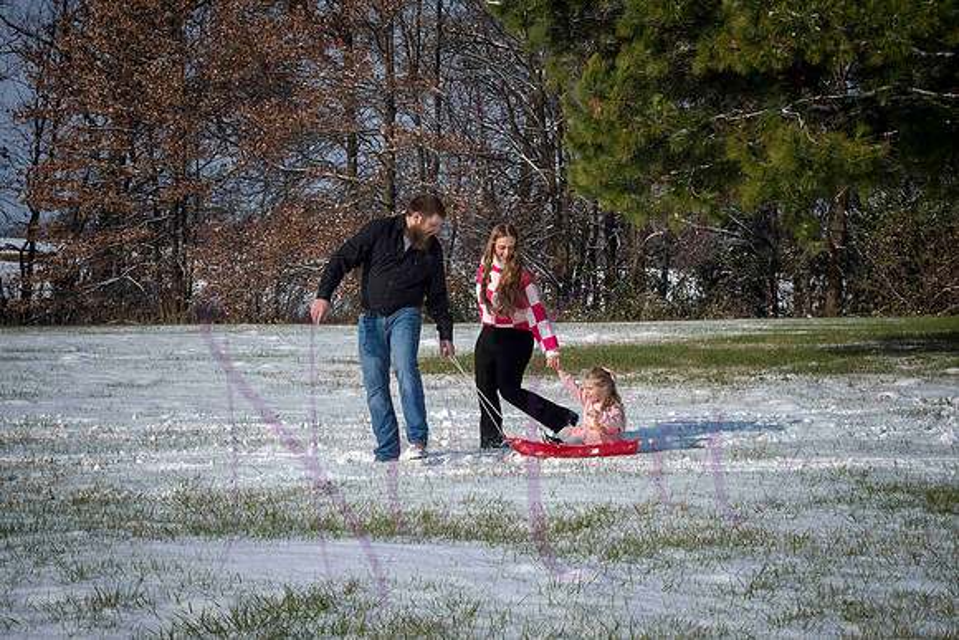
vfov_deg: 14.9
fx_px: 2451
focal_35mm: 92
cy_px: 320
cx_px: 480
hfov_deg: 22.1
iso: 640
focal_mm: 92
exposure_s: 1/1000
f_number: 16
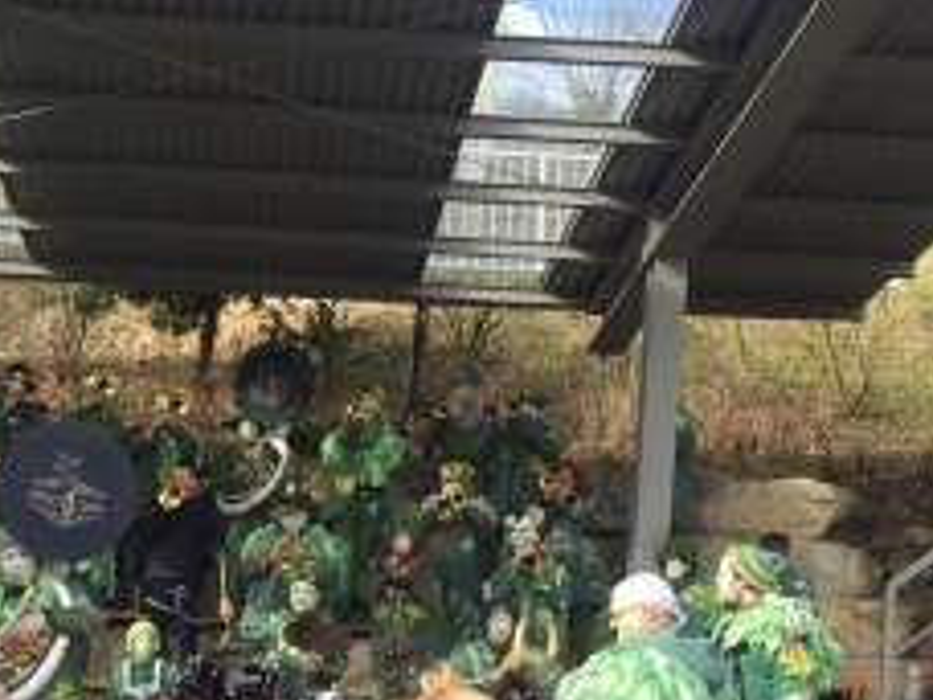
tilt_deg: -2.3
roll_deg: -3.2
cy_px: 667
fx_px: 1644
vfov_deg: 23.2
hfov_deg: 31.3
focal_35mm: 61
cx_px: 282
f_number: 2.2
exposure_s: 1/439
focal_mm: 4.15
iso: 32
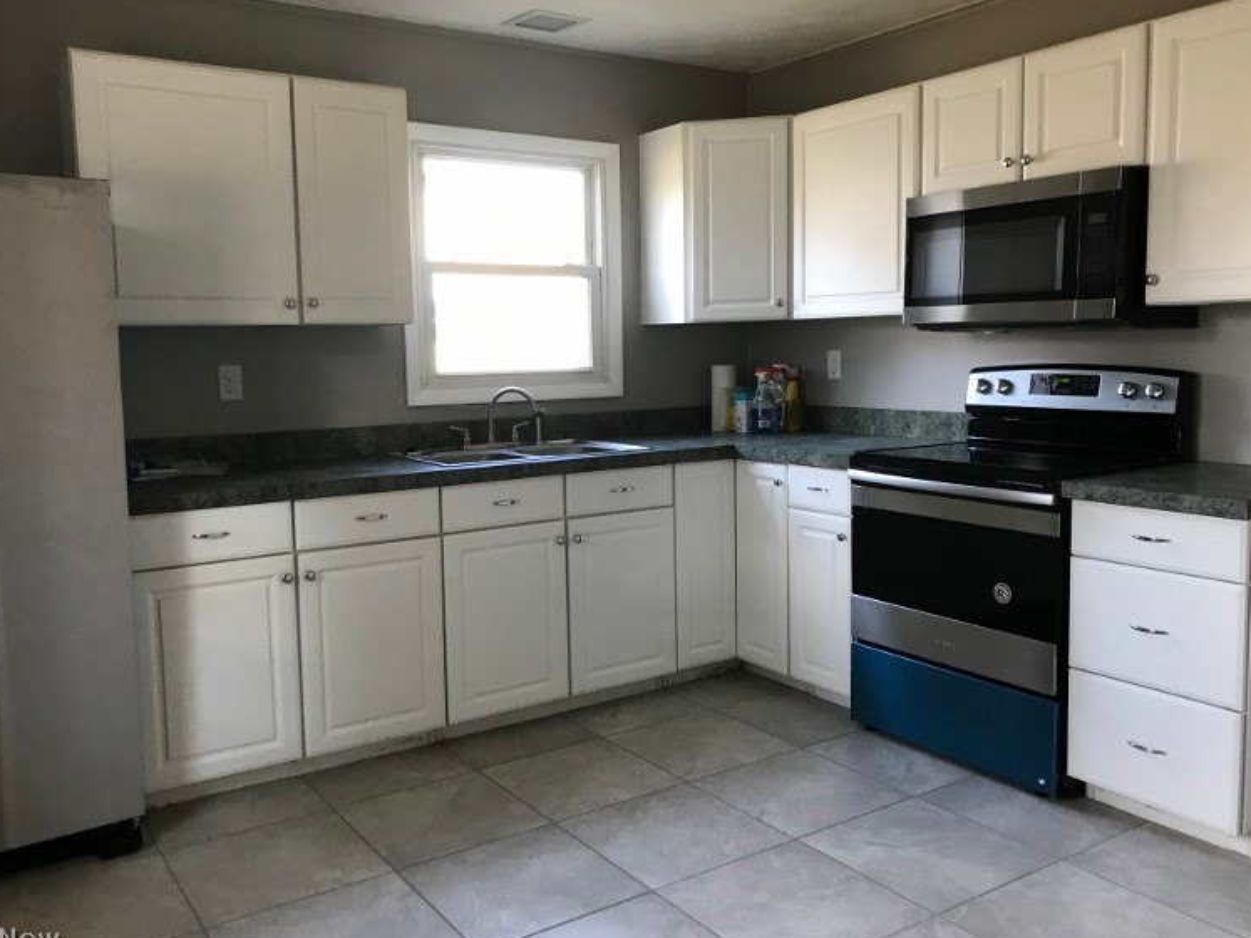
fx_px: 1084
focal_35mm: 30
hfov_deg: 59.9
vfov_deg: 46.8
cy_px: 459
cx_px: 593
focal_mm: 3.99
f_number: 1.8
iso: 40
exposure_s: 1/17
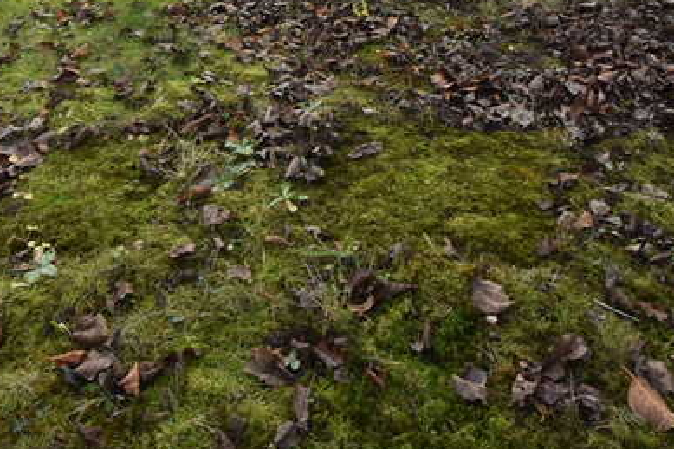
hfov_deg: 51.9
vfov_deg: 26.8
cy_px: -206
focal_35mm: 37
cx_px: 321
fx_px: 692
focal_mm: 8
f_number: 5.6
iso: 320
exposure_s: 1/125
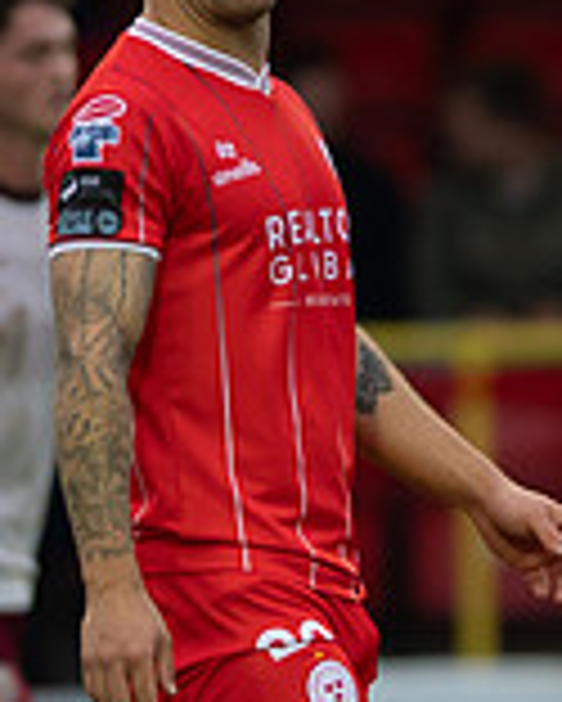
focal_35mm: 1568
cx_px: 1080
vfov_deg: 1.2
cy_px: 204
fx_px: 32569
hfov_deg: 1.0
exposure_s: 1/1250
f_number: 2.8
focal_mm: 300
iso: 2500
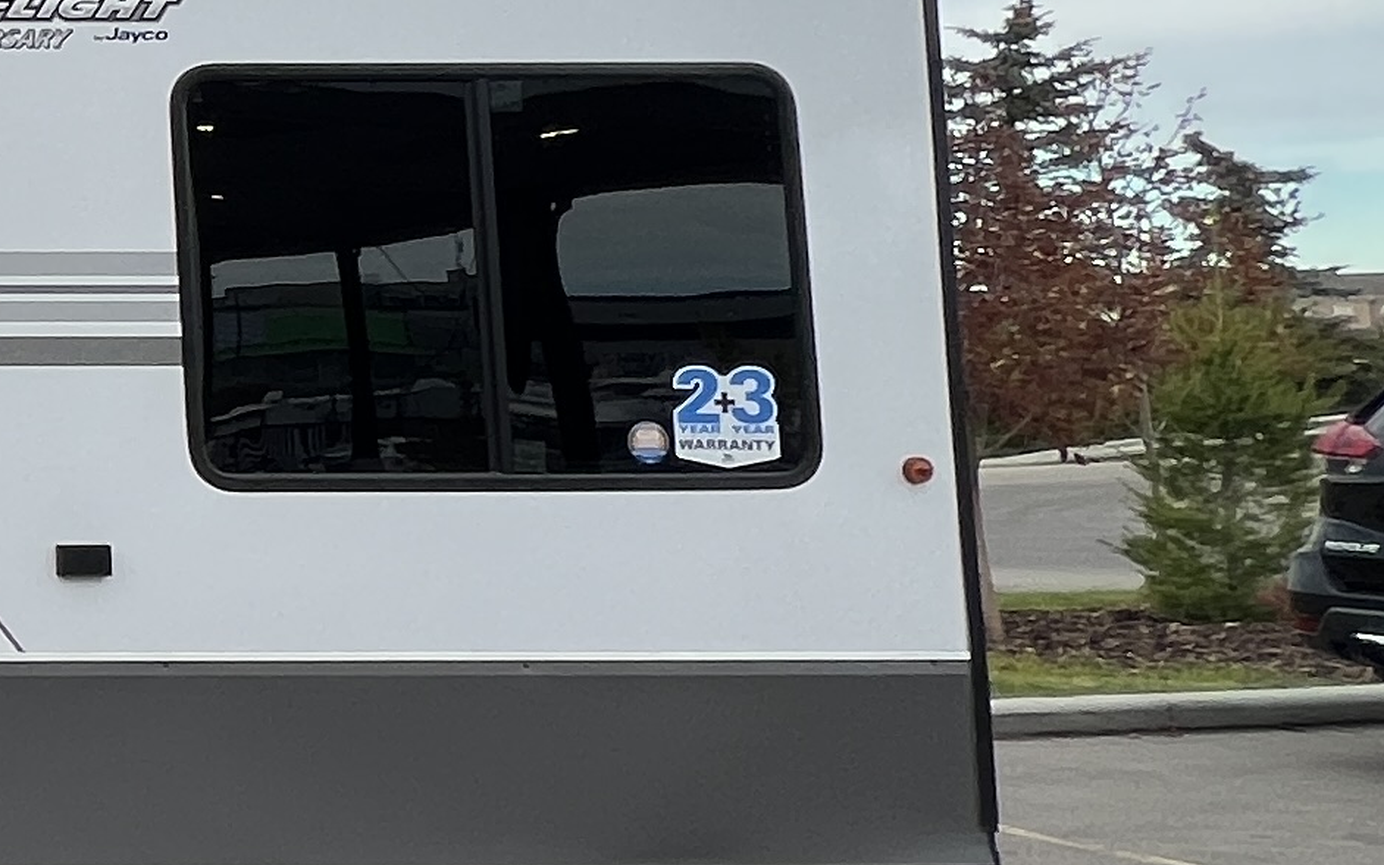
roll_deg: +1.7
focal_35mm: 59
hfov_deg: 19.7
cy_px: 270
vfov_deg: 21.9
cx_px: -1338
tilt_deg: +2.6
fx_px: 2226
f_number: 1.8
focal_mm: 1.57
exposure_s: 1/518
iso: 32
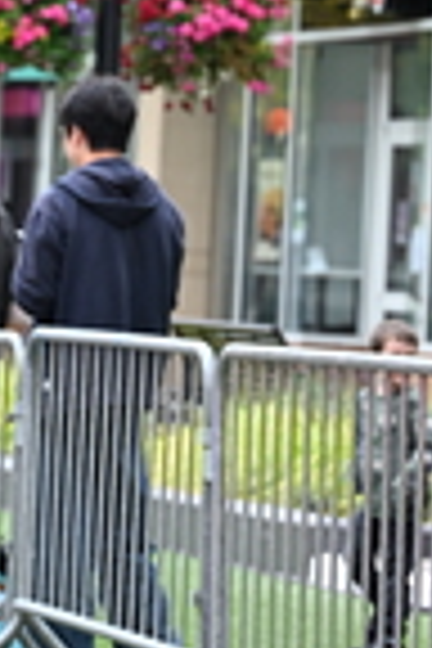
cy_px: 117
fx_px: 5346
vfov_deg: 6.9
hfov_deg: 4.6
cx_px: -97
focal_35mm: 297
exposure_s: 1/1600
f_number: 2.8
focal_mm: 78
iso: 640
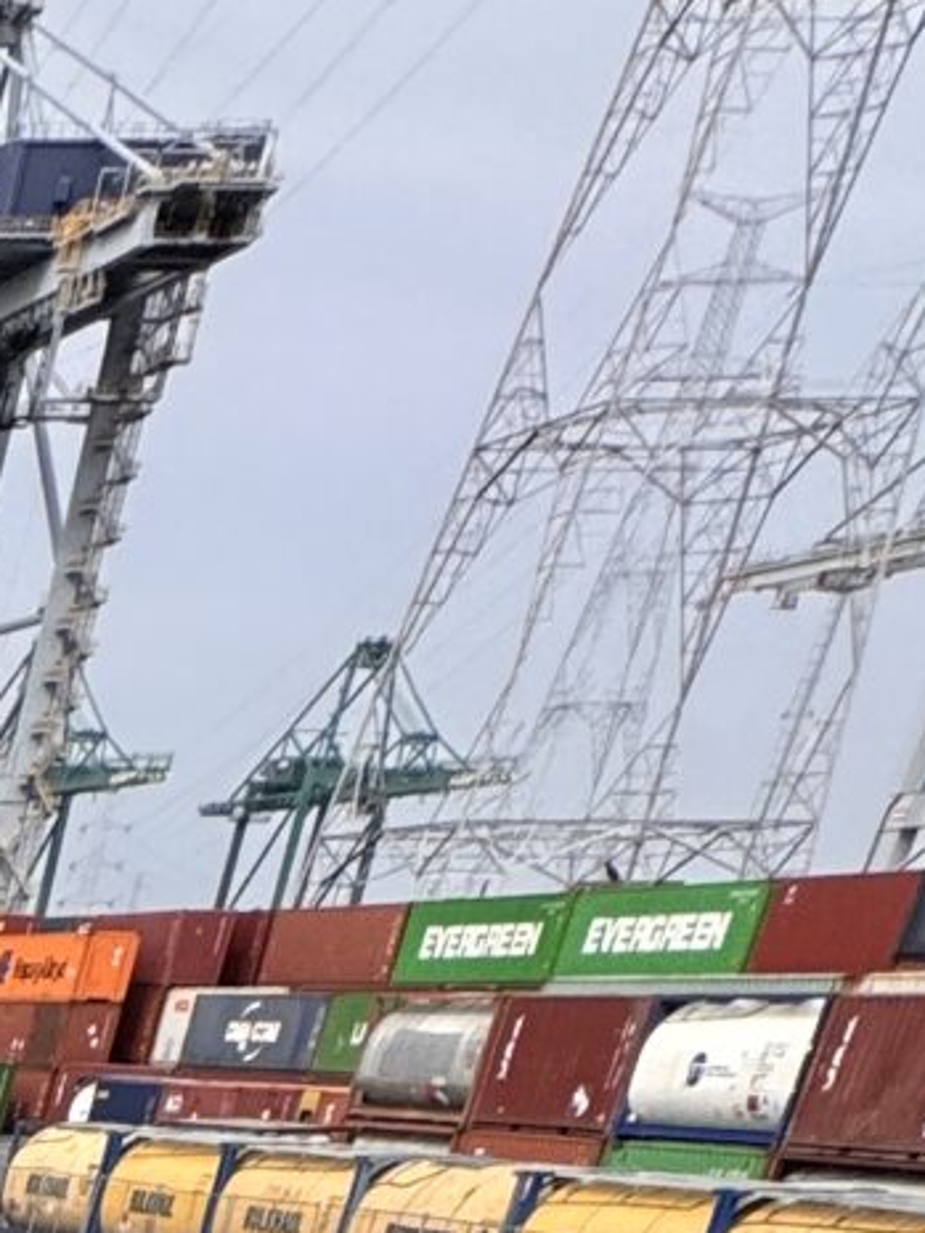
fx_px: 2742
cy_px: 3023
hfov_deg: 13.6
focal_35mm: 77
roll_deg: +0.2
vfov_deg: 14.7
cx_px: -1331
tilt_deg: -35.4
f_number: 2.2
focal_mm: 2.22
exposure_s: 1/1048
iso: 50
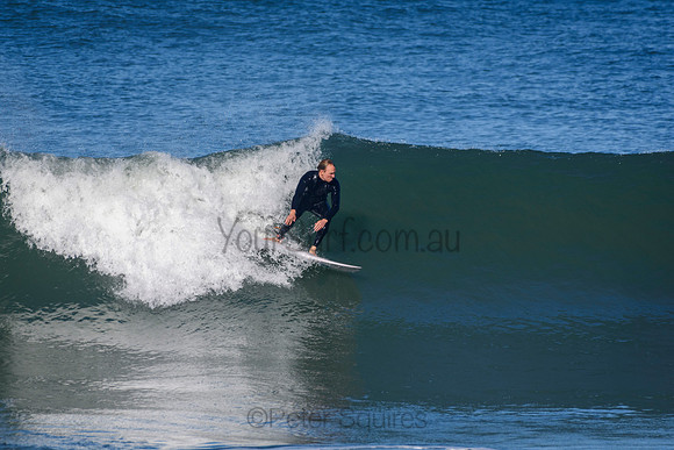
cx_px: 337
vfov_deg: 1.8
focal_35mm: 750
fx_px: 14044
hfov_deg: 2.7
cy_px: 225
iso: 280
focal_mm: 500
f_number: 5.6
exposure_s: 1/2000
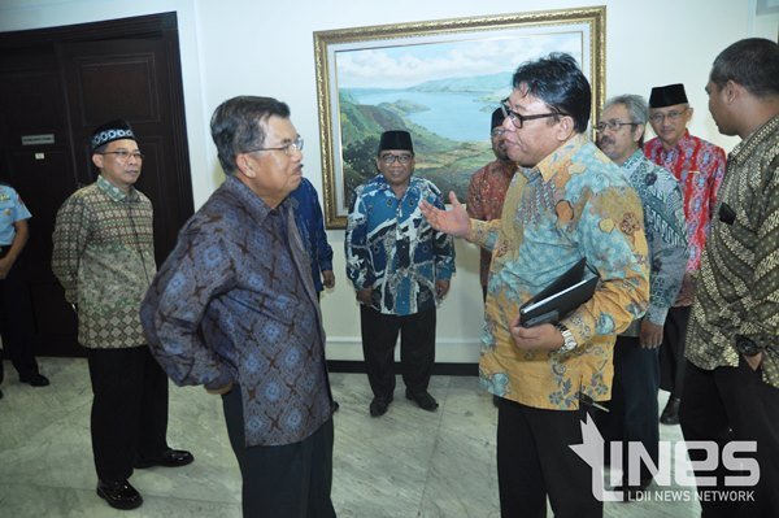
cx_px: 390
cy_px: 259
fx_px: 1038
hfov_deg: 41.1
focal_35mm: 48
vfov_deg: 28.0
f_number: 3.2
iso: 500
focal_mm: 32
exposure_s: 1/60
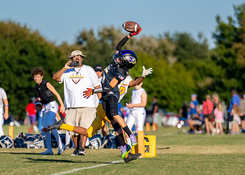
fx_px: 3262
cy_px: 131
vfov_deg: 3.1
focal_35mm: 469
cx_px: 109
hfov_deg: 4.3
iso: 160
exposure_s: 1/3200
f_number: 2.8
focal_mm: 200
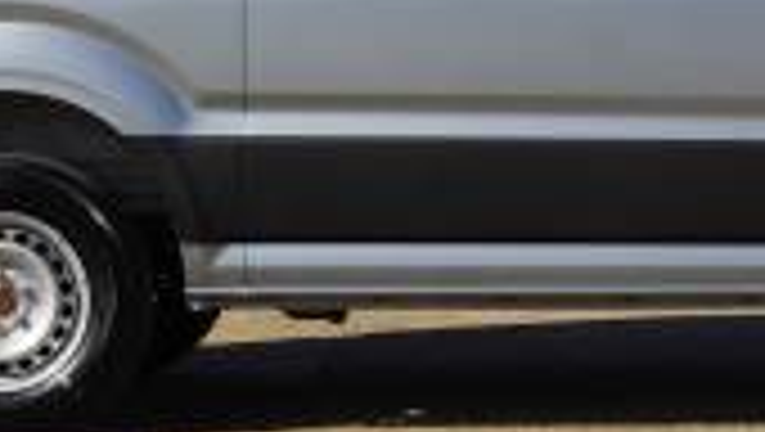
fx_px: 3471
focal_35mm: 171
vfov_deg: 7.0
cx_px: 626
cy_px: -144
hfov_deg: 12.5
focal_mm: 29
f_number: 11
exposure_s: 1/160
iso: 100
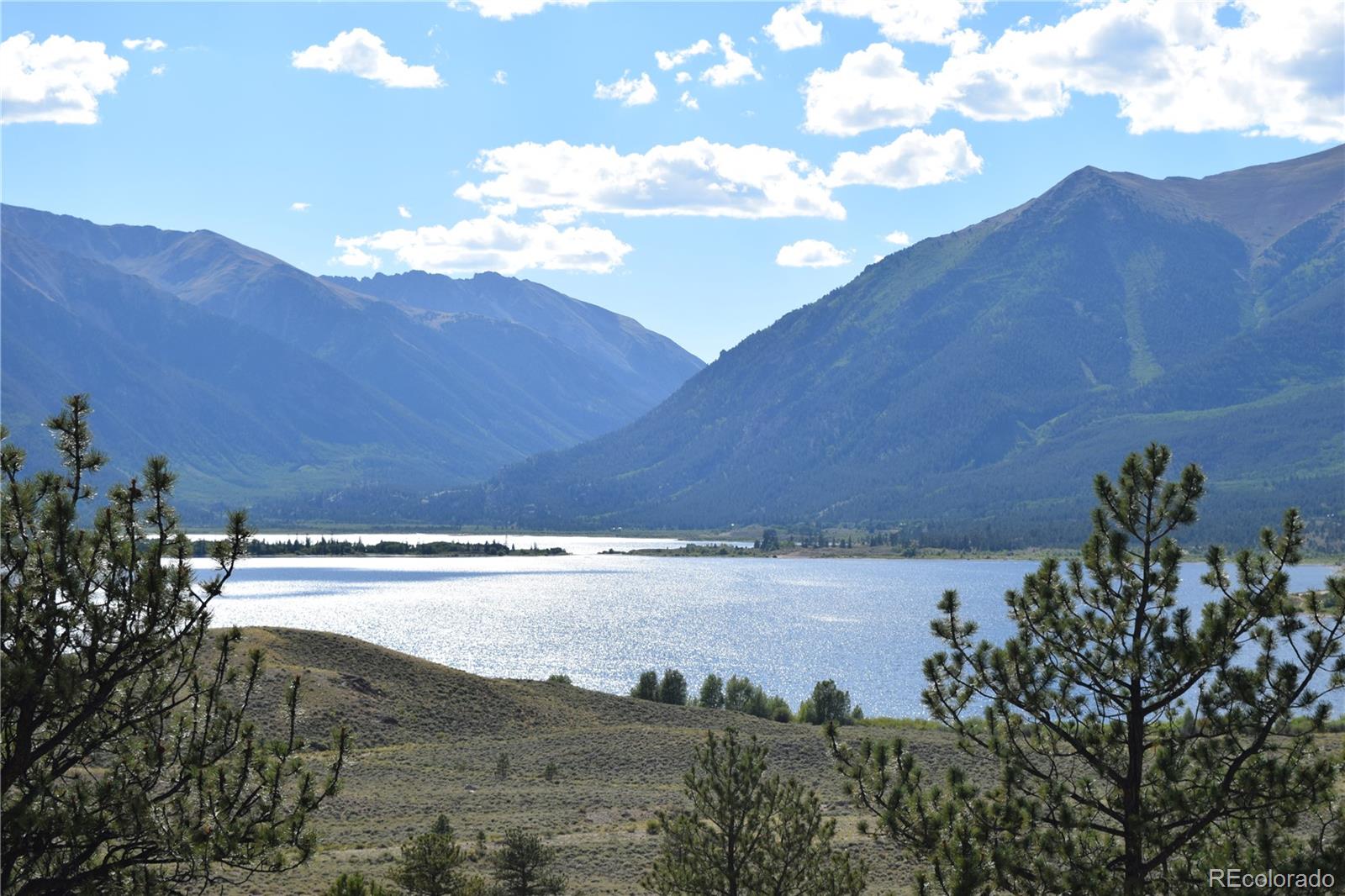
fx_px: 2801
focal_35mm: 75
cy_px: 448
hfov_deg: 27.0
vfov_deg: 18.2
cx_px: 672
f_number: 11
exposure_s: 1/500
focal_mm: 50
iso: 200
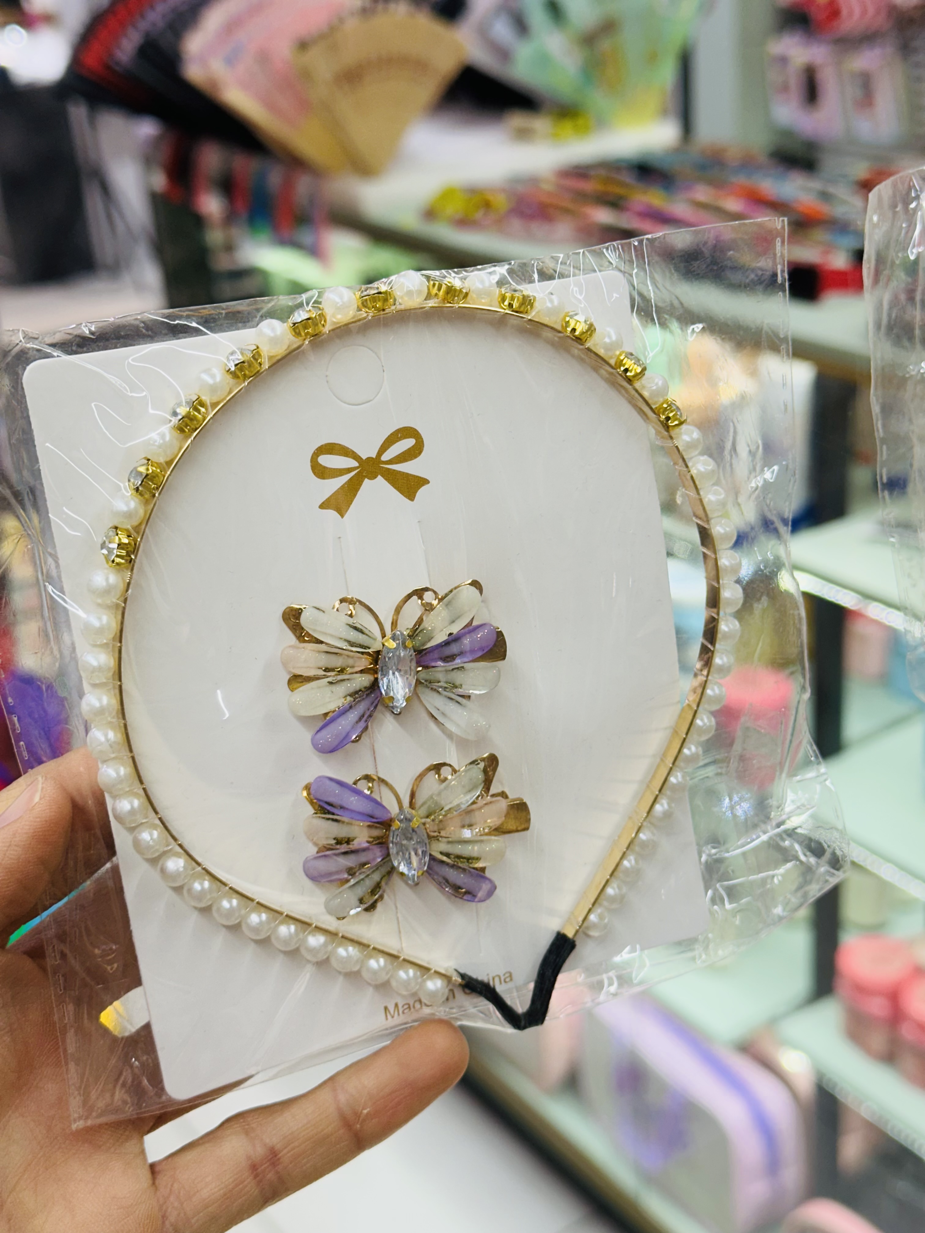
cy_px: 616
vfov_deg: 39.7
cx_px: 462
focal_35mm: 48
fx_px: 1710
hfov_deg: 30.3
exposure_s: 1/100
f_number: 1.78
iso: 50
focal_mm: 6.86
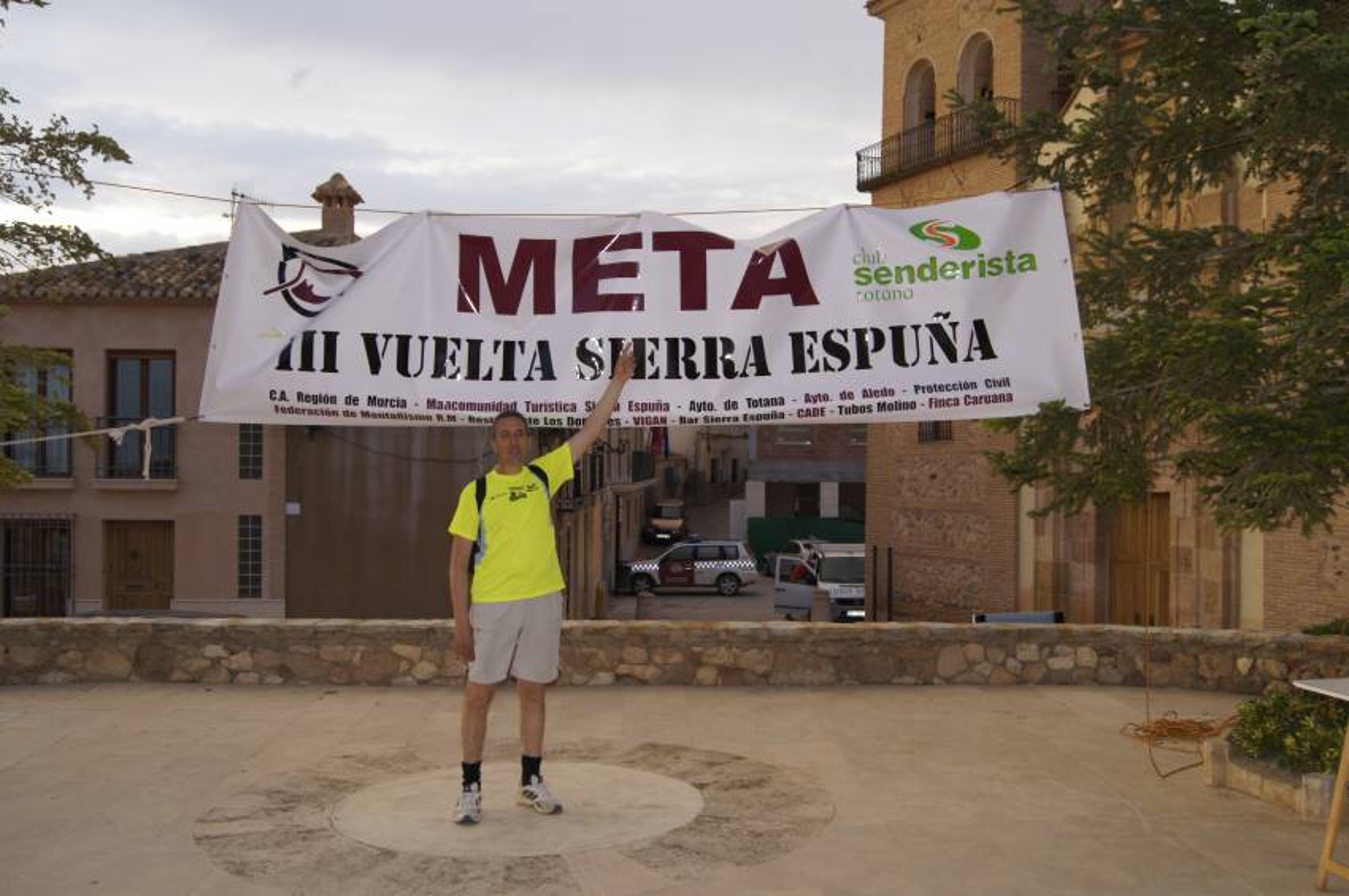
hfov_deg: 53.2
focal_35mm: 36
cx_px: 674
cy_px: 448
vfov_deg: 36.8
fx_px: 1348
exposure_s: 1/60
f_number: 4.5
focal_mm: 24
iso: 200
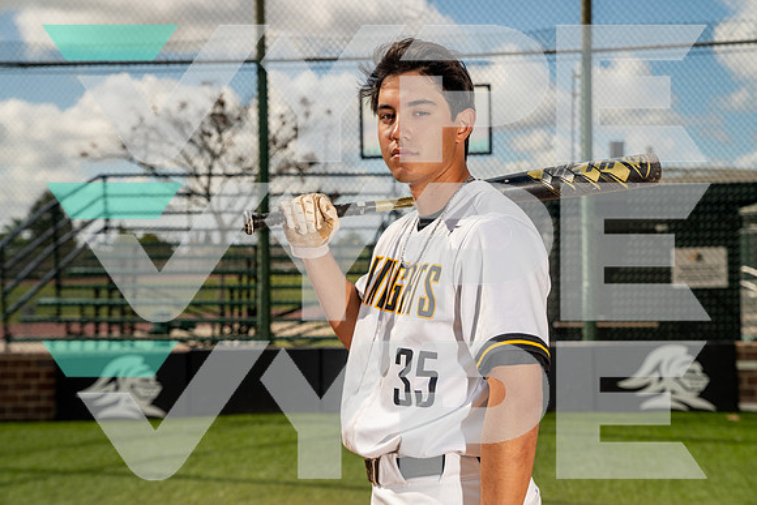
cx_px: 378
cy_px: 252
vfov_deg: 20.9
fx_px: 1367
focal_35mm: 65
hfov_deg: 31.0
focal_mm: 65
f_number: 5.6
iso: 100
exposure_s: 1/250
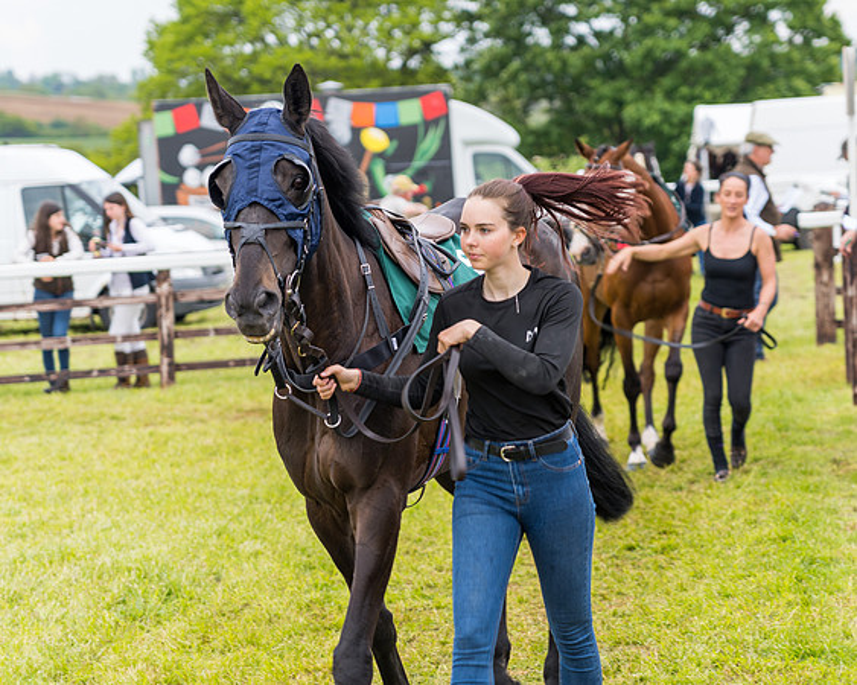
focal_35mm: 146
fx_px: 3691
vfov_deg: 10.6
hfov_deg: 13.2
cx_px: 480
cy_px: 292
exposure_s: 1/125
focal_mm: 105
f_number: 4
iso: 50
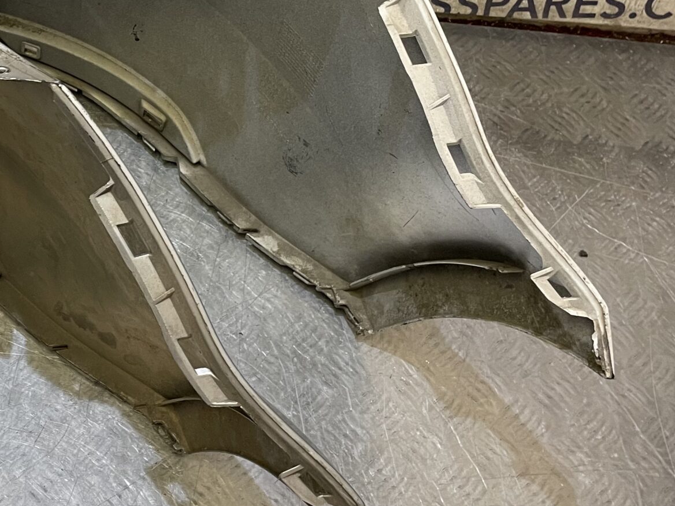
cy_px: 135
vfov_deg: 25.4
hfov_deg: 32.3
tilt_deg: -56.0
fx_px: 1111
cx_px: 83
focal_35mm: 57
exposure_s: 1/50
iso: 80
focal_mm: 4.2
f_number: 1.6
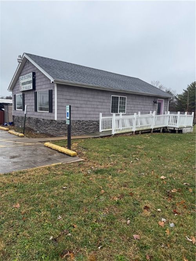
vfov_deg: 71.6
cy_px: 130
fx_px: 181
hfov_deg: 56.8
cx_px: 98
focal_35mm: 24
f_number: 1.78
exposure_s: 1/1493
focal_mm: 6.76
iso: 80
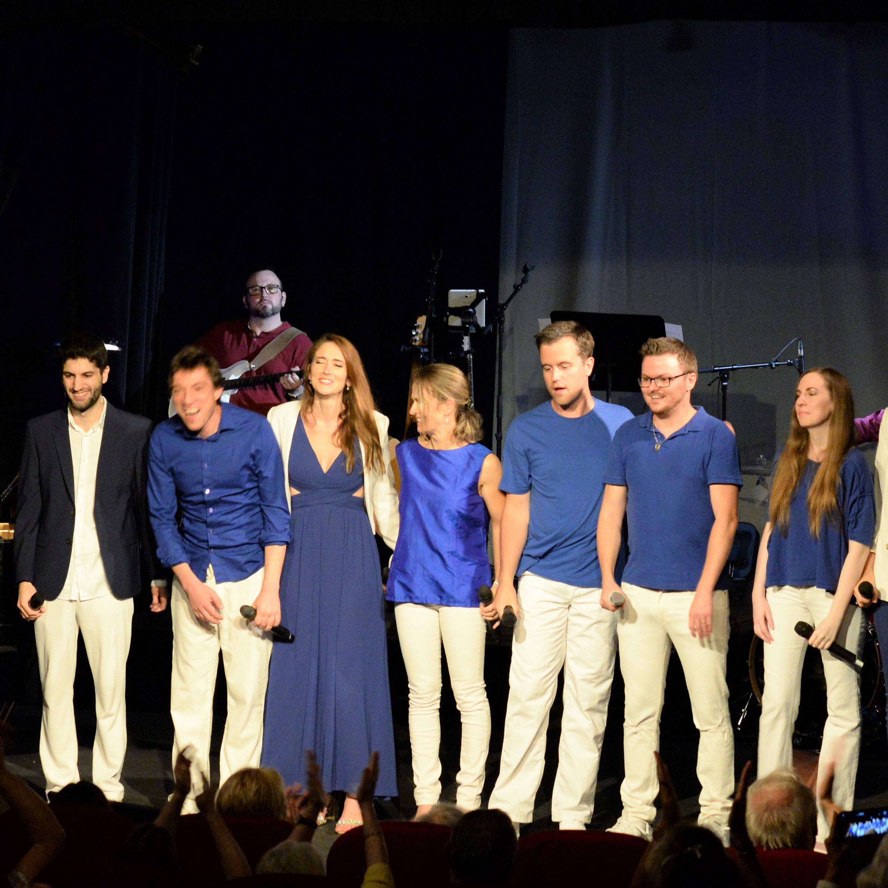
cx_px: 618
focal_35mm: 135
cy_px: 517
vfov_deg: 12.9
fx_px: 3918
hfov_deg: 12.9
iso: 3200
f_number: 5
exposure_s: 1/50
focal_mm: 70
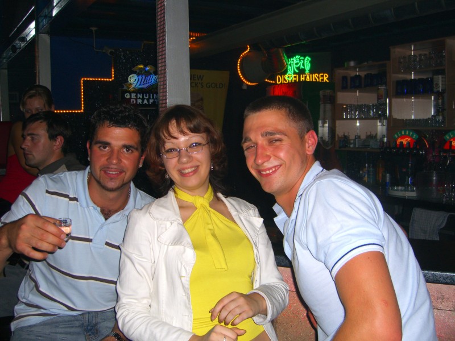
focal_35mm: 38
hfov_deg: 49.0
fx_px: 499
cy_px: 170
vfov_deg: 37.7
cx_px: 228
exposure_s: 1/60
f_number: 2.8
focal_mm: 7.9
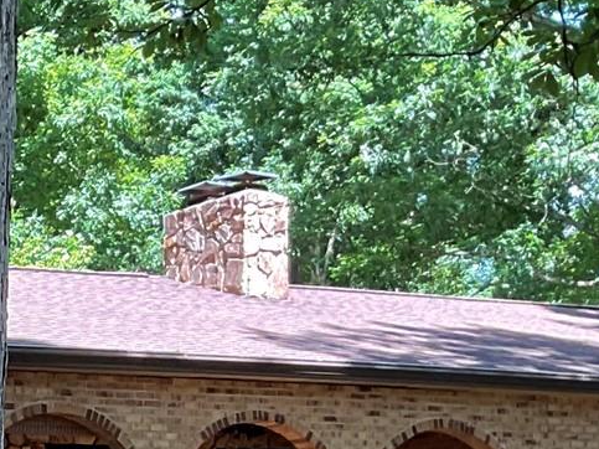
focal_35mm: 123
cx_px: -538
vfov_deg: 11.6
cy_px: 659
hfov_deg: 13.9
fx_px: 2128
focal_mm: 3
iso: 25
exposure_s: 1/120
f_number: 1.8
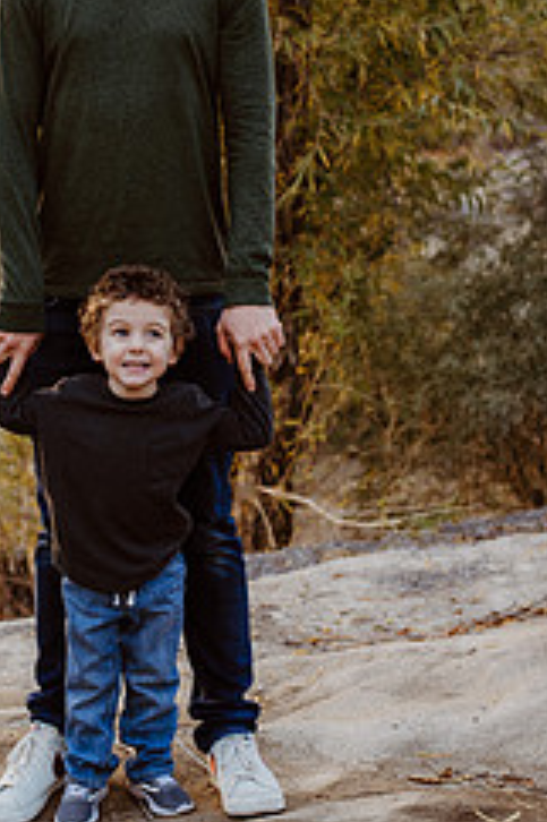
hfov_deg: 14.6
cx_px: 92
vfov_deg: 21.7
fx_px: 2122
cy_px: 204
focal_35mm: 93
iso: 400
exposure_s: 1/500
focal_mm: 50
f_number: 3.2
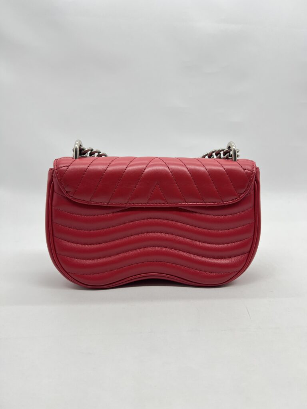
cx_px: 154
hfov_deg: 53.1
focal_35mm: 26
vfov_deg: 67.3
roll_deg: +1.7
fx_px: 307
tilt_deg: -10.9
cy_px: 204
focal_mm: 5.7
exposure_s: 1/100
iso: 32
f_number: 1.5
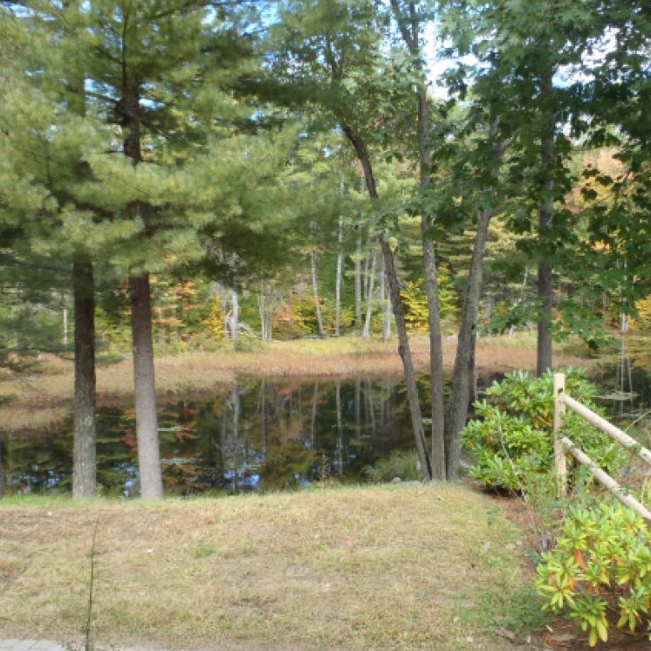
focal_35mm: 34
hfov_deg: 48.2
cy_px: 317
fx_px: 723
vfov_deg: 48.4
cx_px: 392
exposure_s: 1/60
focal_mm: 5
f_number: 3.9
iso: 80
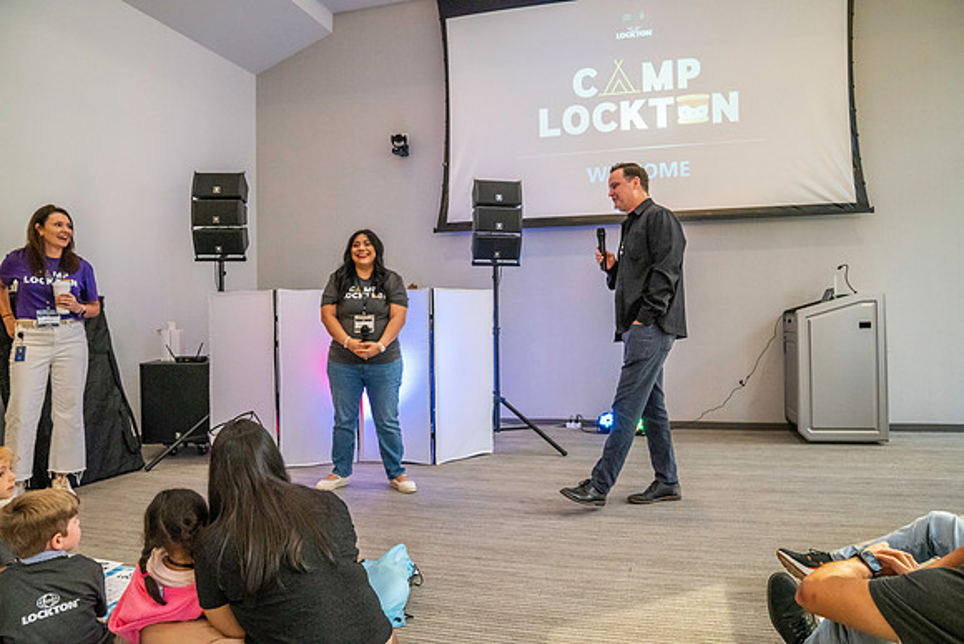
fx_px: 643
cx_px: 482
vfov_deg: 53.2
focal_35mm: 24
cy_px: 322
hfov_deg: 73.7
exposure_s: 1/200
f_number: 5.6
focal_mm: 24
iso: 10000
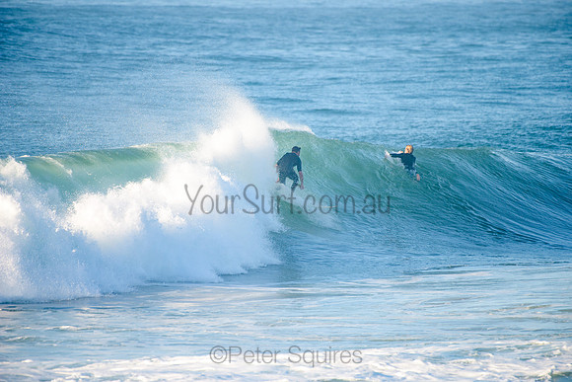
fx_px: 7947
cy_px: 191
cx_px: 286
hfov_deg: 4.1
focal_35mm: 500
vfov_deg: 2.8
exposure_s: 1/1600
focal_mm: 500
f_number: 5.6
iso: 360
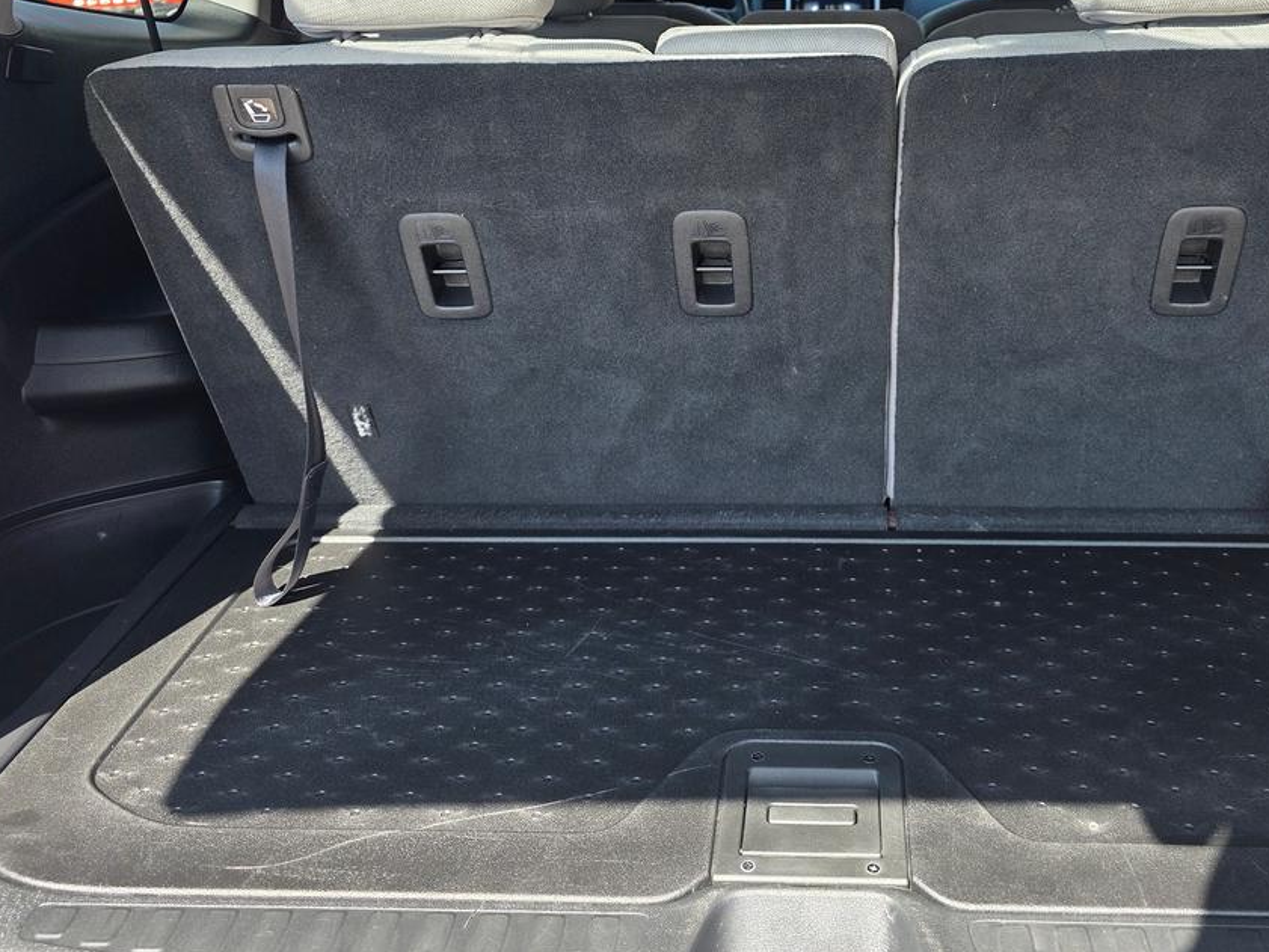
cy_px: 293
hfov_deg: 52.1
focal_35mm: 35
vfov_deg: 40.0
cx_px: 783
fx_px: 1283
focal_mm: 6.3
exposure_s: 1/180
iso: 32
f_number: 1.7
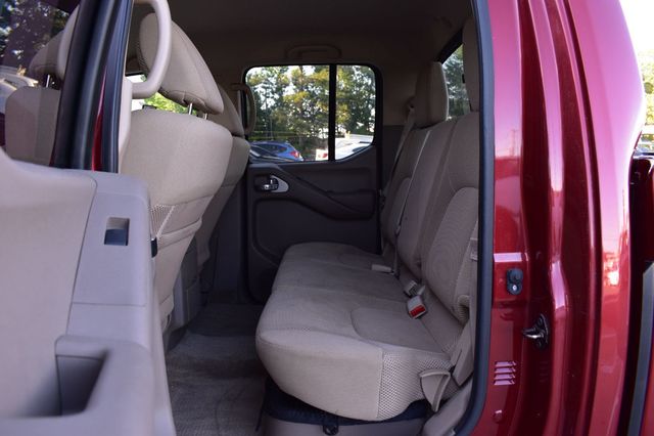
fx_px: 490
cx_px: 327
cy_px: 218
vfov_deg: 47.9
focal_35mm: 27
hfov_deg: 67.4
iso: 400
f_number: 8
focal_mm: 18
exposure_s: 1/50
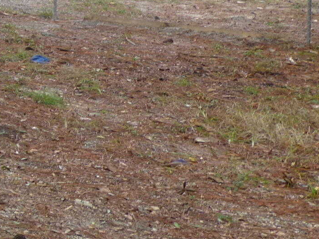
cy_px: -31
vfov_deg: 16.4
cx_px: -165
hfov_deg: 19.5
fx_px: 802
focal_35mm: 87
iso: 100
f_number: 3.5
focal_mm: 4.3
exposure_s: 1/100
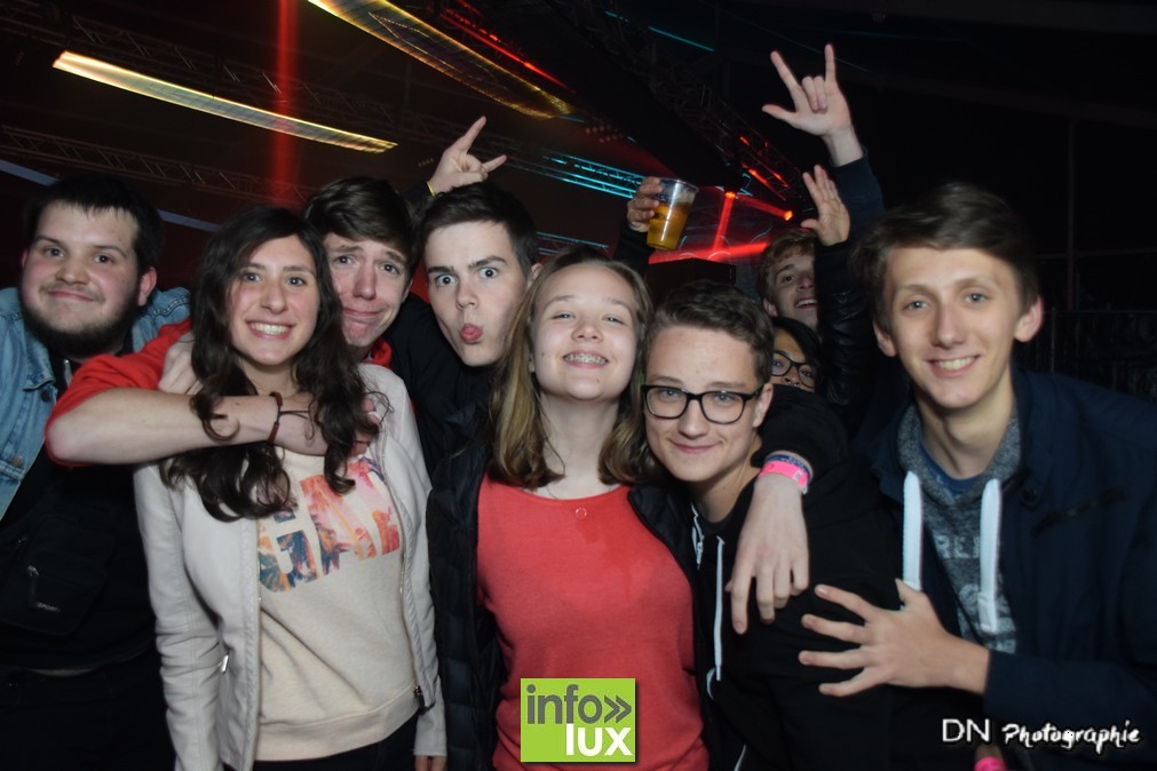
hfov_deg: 57.2
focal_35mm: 33
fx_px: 1061
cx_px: 578
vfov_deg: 40.0
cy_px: 386
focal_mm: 22
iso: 1600
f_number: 3.8
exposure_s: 1/30
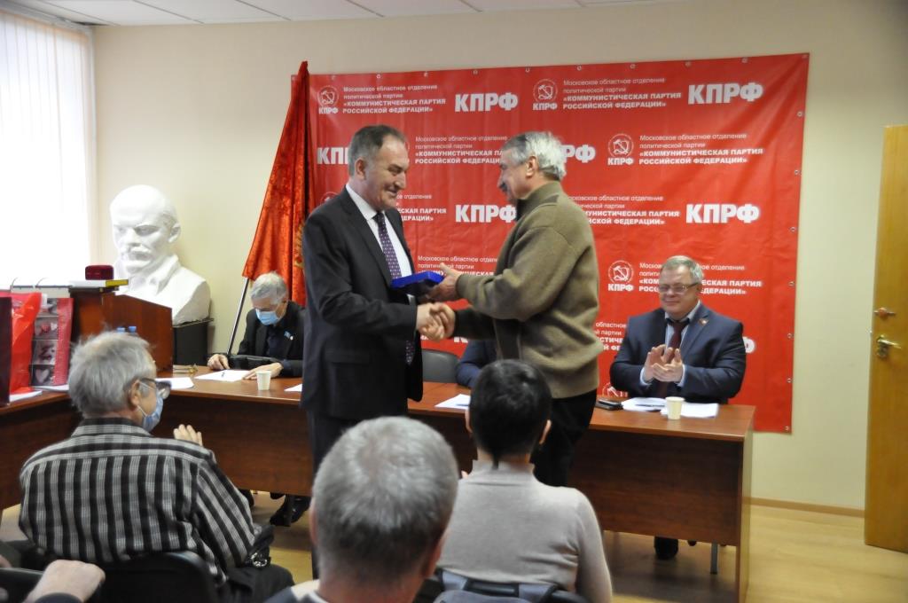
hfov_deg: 49.6
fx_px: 982
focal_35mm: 39
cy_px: 302
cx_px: 454
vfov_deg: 34.1
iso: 3200
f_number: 4.5
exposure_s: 1/80
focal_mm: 26
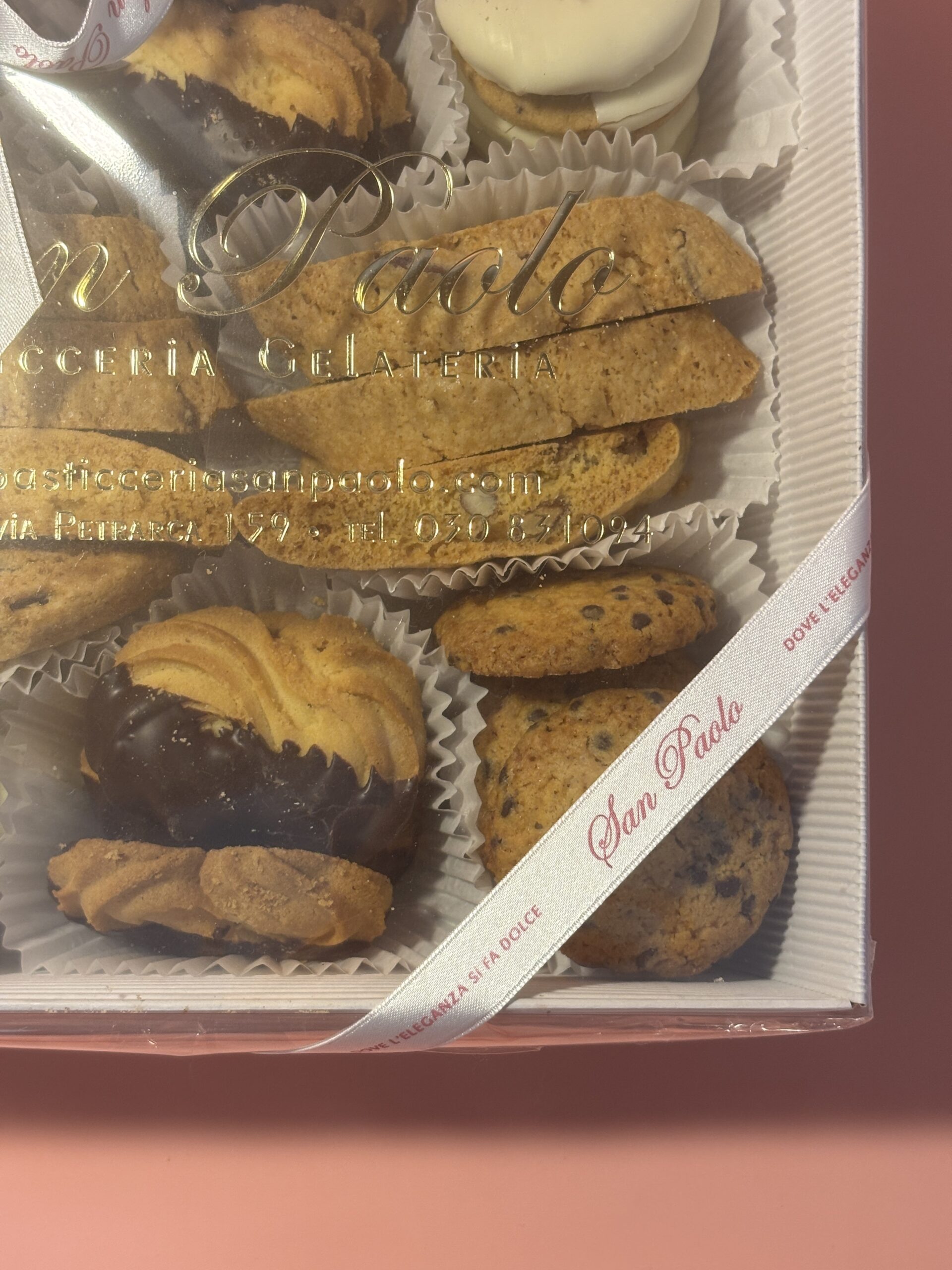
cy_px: 635
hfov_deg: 28.0
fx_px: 1907
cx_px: 476
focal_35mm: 52
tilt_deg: -84.8
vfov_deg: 36.8
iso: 125
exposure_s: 1/50
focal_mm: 5.96
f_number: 1.6
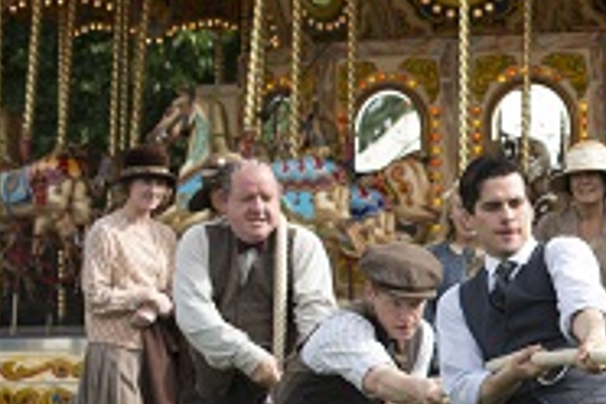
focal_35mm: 161
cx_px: 893
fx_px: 2710
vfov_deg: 8.5
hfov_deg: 12.2
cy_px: 388
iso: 250
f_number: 5.6
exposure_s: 1/640
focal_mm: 50
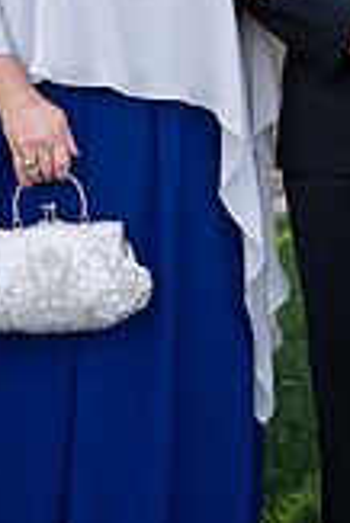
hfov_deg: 19.7
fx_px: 1004
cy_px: -67
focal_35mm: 69
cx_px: 250
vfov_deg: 26.6
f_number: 6.3
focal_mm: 25
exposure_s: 1/160
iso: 400
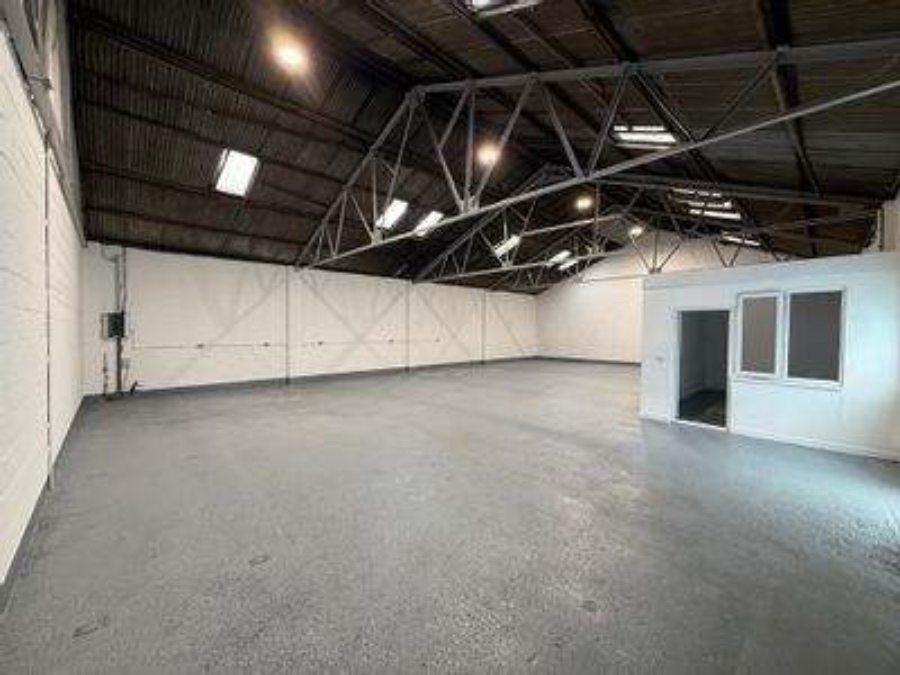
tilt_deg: -1.0
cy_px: 338
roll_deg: -0.4
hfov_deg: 102.1
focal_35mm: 14
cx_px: 450
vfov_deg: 85.7
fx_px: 364
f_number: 2.2
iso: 160
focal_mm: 2.22
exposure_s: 1/100
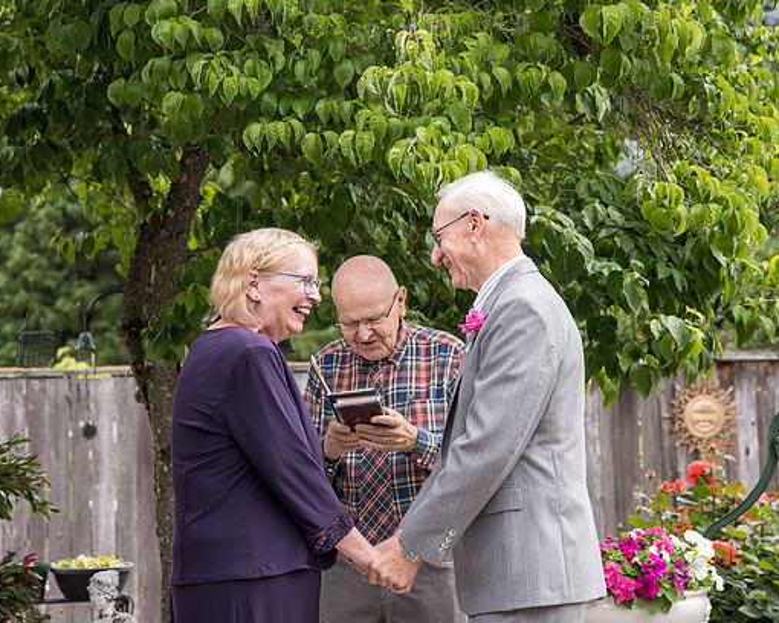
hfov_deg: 22.0
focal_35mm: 87
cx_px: 383
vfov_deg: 17.7
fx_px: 2006
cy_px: 307
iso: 400
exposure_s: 1/500
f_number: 4.5
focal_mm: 70
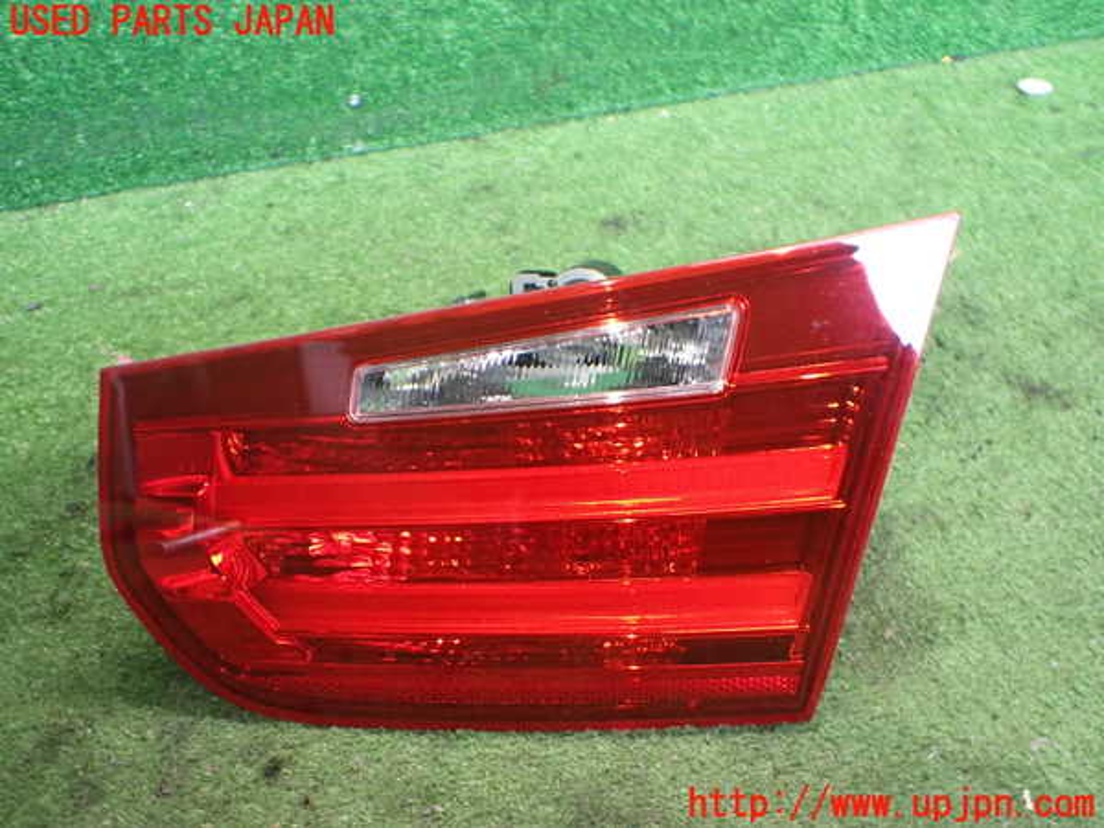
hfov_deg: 60.0
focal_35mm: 30
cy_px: 414
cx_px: 552
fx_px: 957
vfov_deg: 46.8
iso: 800
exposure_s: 1/50
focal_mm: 5.4
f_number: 2.3
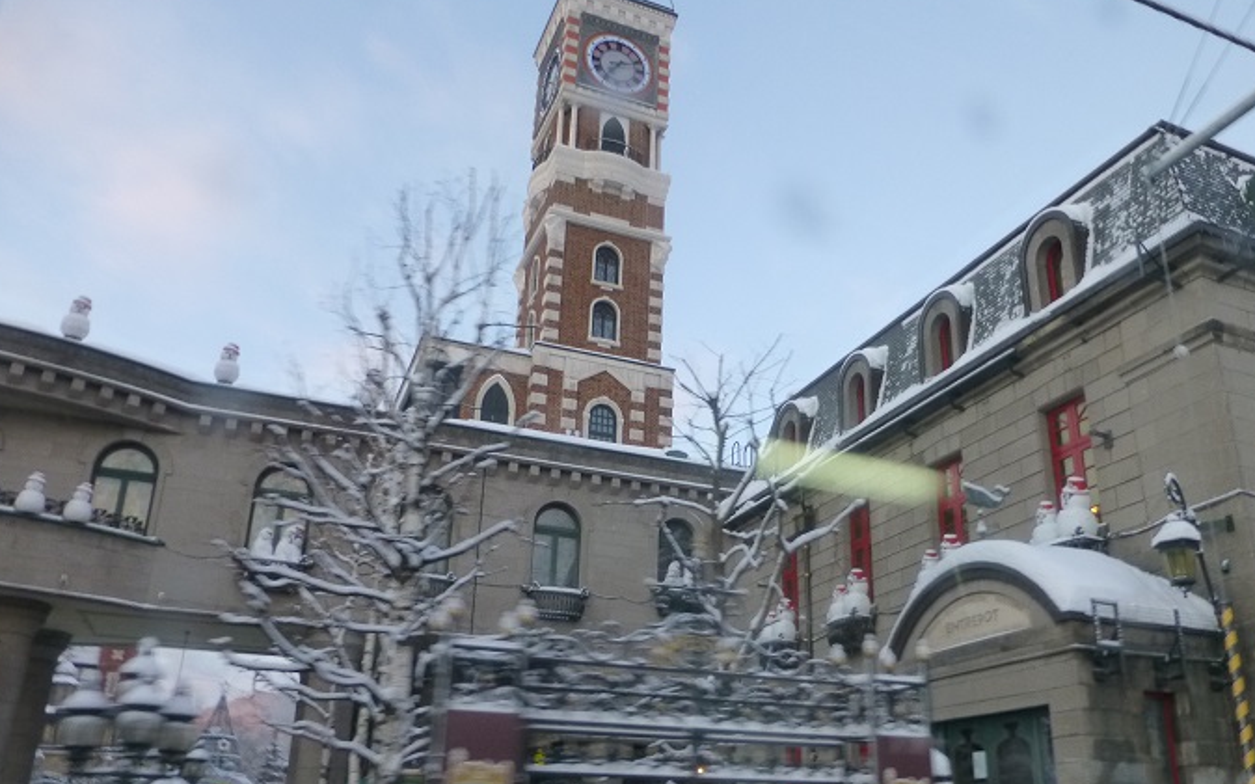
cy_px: 449
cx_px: 687
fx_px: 992
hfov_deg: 64.5
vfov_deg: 43.0
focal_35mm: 29
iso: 200
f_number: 3.3
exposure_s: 1/60
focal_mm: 4.3
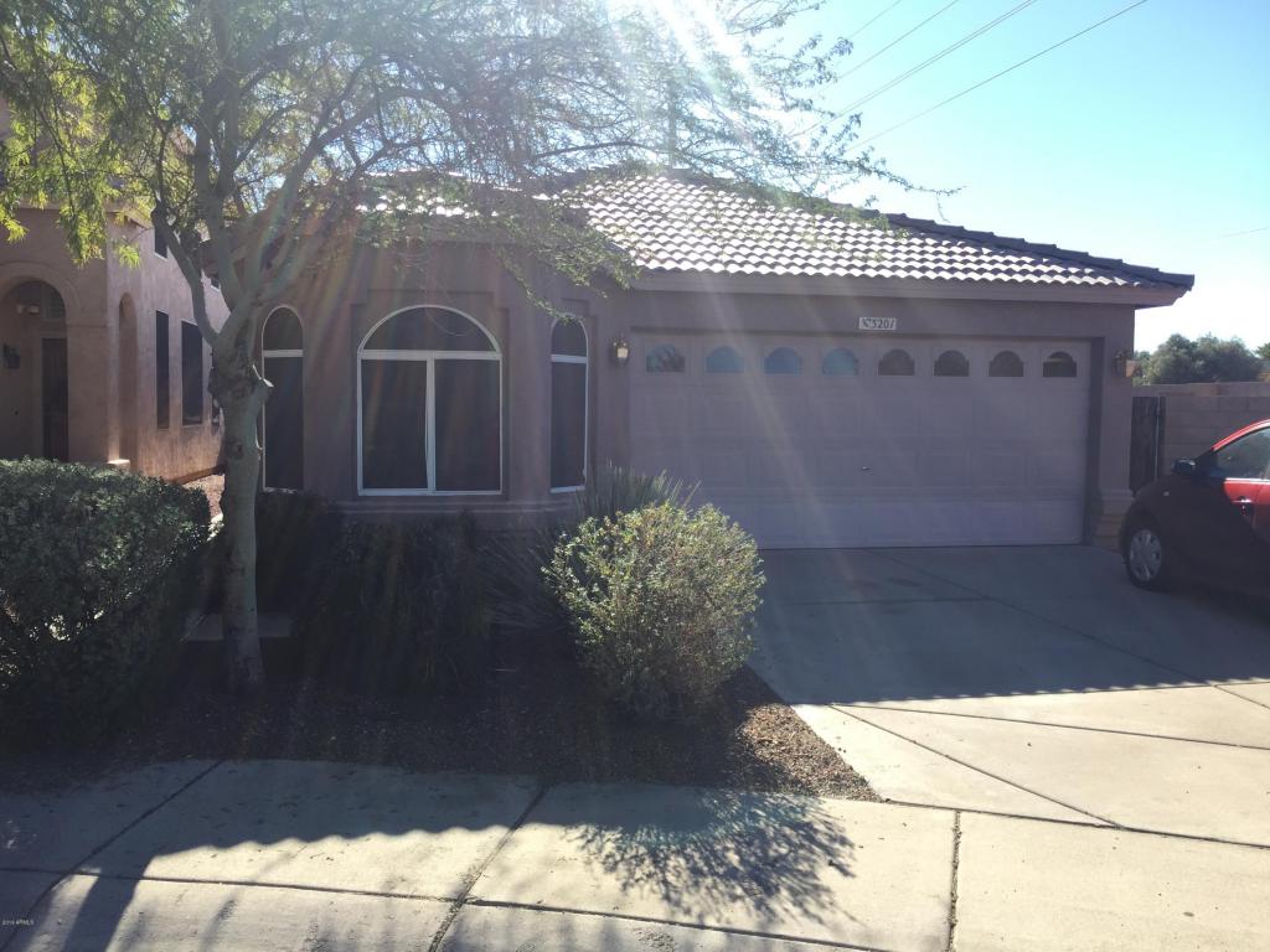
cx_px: 635
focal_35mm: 29
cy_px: 476
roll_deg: -1.0
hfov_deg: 61.7
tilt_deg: -2.8
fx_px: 1064
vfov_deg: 48.2
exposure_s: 1/775
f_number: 2.2
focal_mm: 4.15
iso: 32
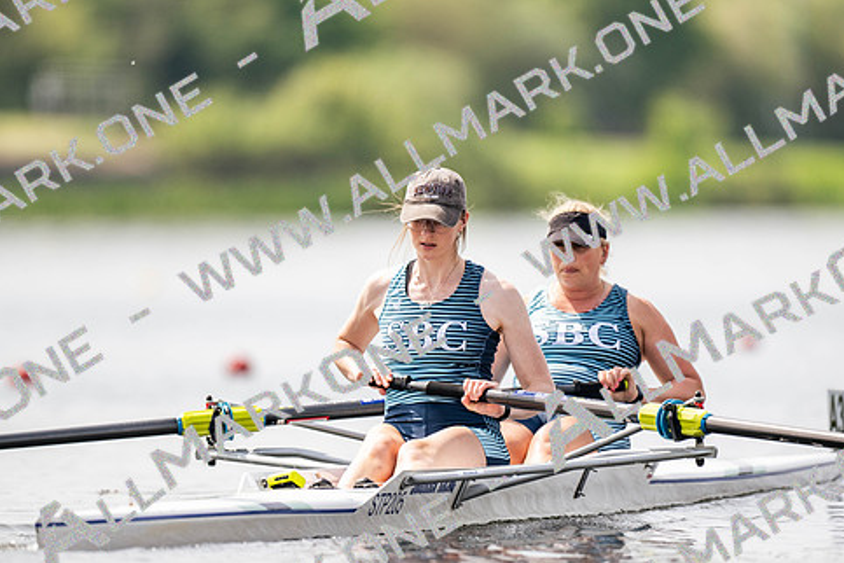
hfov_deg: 2.9
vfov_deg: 1.9
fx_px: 16902
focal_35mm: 721
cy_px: 307
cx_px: 395
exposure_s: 1/2500
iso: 400
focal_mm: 600
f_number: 4
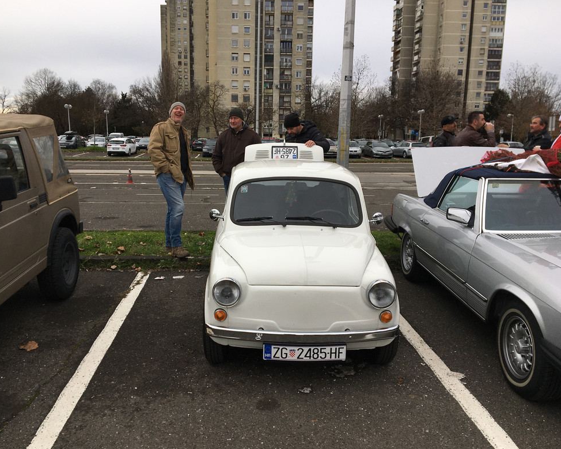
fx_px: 515
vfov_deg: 47.1
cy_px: 228
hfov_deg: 57.1
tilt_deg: -4.6
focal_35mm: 31
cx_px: 265
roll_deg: -1.1
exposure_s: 1/605
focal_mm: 4.15
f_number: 2.2
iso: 25
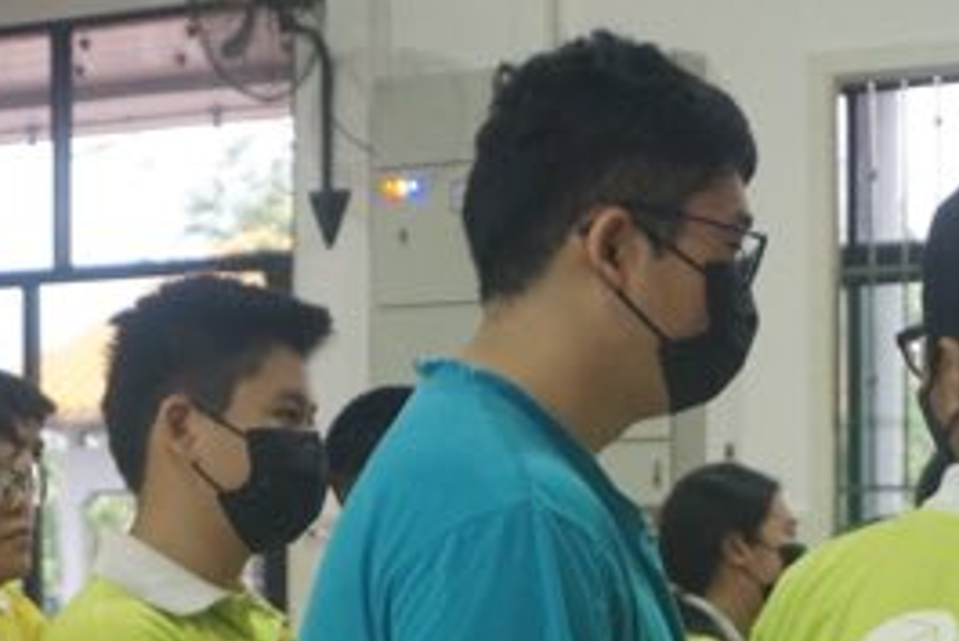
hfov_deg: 15.4
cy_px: 569
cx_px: 590
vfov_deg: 10.3
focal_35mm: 133
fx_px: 3542
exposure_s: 1/160
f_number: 5.6
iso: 1600
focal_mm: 49
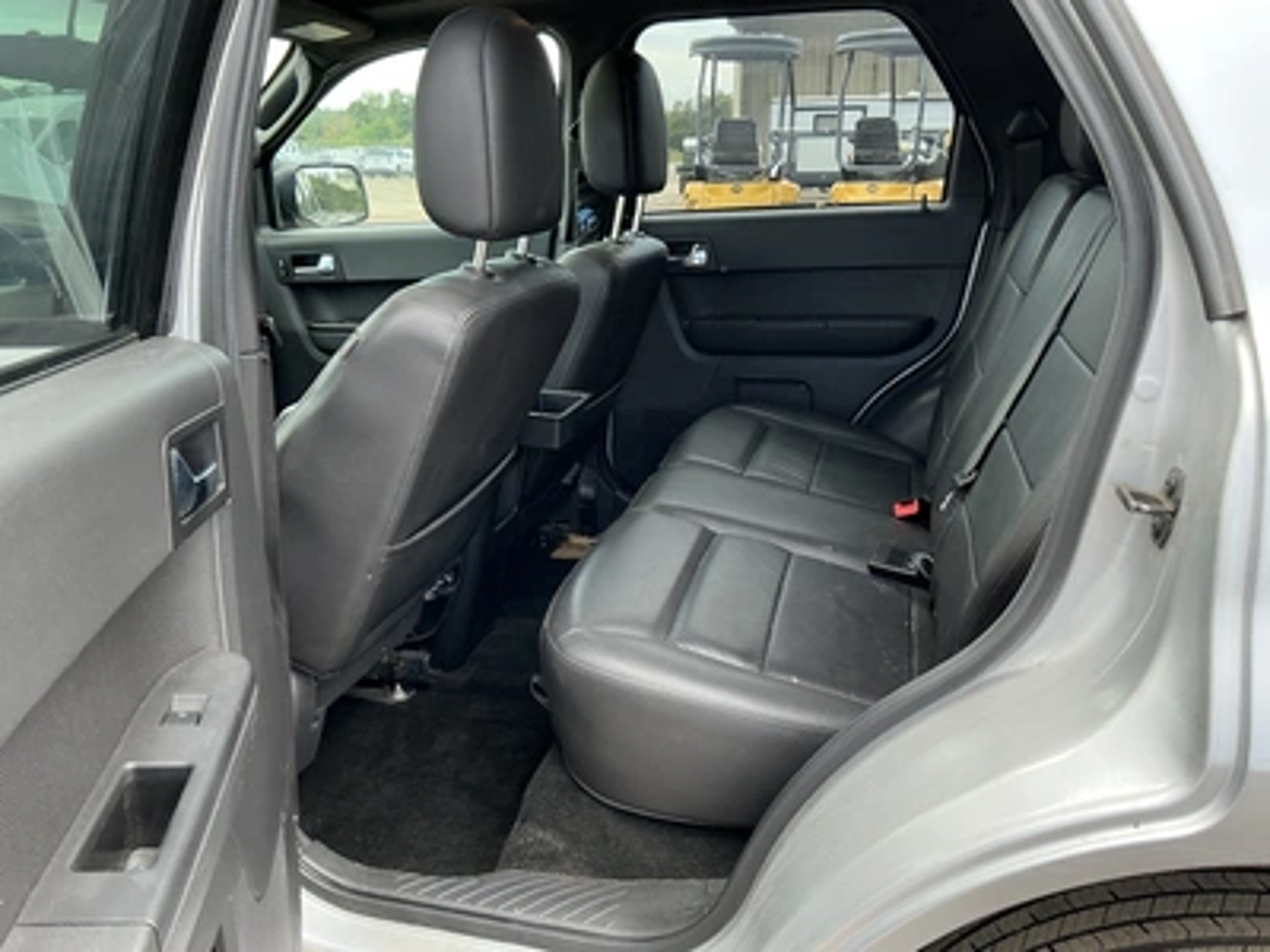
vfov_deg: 49.7
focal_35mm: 28
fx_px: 1027
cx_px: 635
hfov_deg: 63.4
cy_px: 476
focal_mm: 3
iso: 40
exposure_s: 1/122
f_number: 1.8
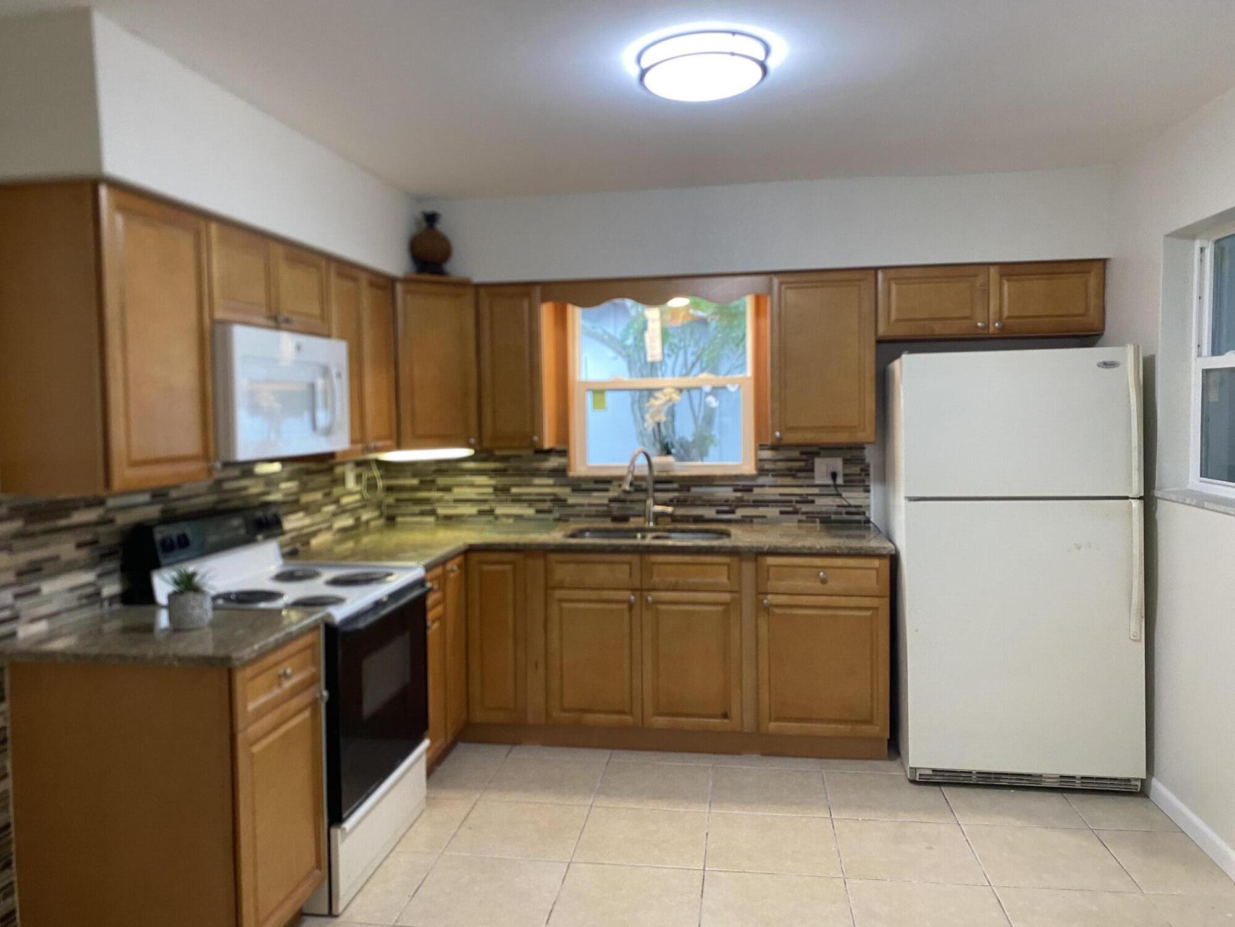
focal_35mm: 26
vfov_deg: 53.1
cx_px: 618
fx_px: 928
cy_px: 464
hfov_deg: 67.3
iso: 160
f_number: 1.8
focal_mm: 4.25
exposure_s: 1/60
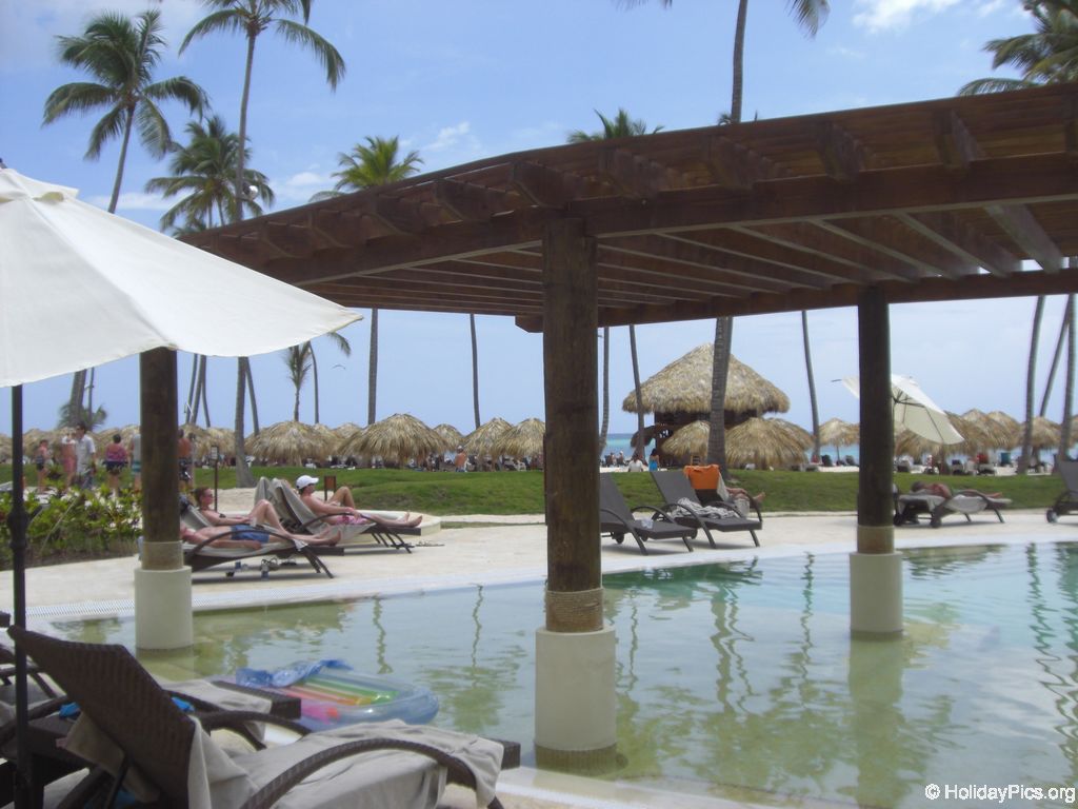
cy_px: 404
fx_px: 1183
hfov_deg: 49.0
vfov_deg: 37.7
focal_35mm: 38
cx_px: 539
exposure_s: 1/160
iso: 64
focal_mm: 6.2
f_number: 8
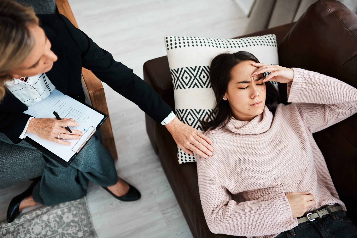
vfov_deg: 37.9
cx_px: 178
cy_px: 119
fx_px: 347
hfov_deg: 54.4
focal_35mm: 35
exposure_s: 1/160
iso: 125
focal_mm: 35
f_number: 2
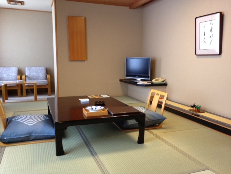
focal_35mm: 35
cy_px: 87
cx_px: 116
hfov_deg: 52.6
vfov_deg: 40.7
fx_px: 234
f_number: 2.4
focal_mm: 4.28
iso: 250
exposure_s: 1/20
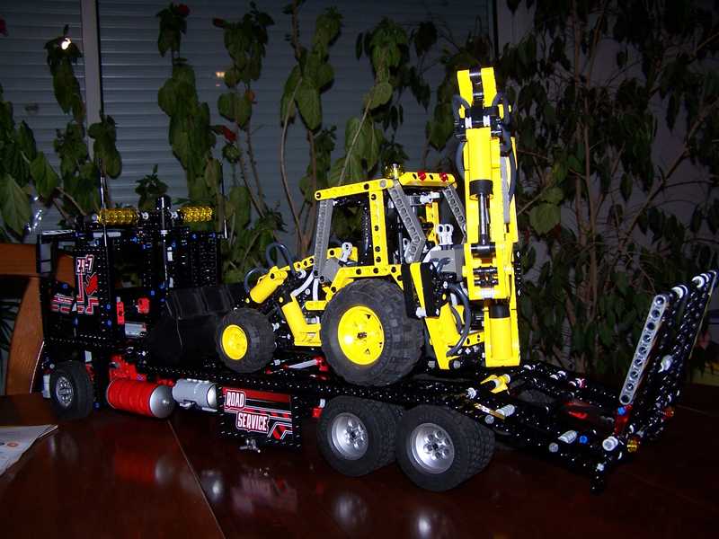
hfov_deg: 49.0
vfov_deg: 37.7
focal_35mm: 38
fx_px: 789
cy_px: 270
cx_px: 360
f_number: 2.8
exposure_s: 1/60
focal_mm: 6.3
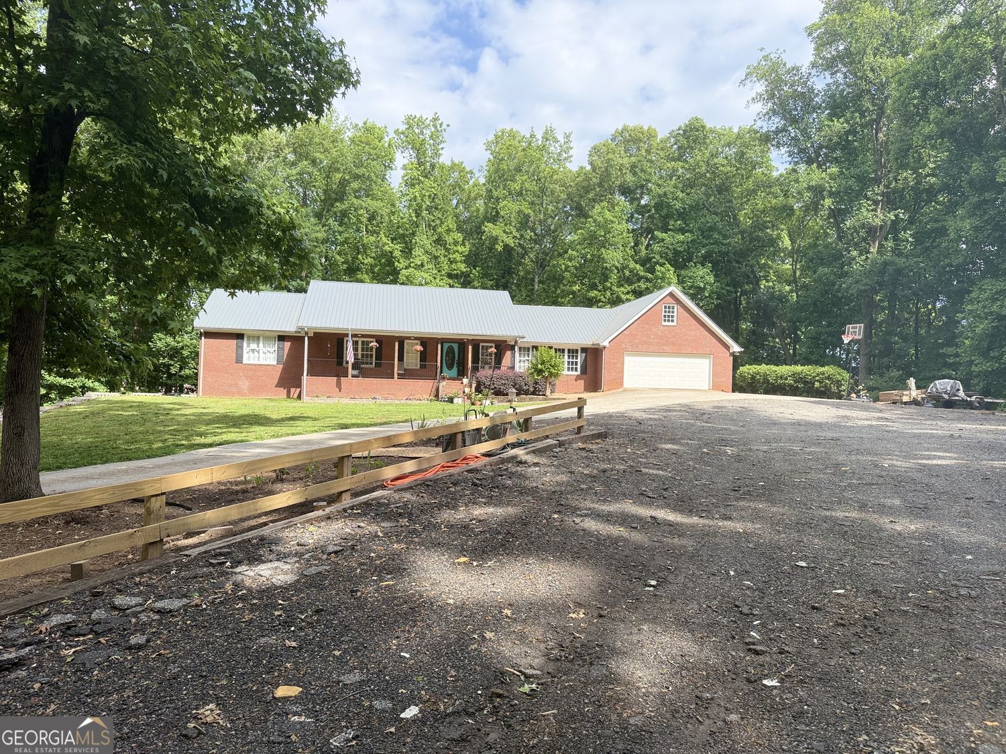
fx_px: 697
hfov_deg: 71.6
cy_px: 377
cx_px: 503
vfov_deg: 56.8
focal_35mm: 24
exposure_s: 1/2053
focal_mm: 6.76
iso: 100
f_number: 1.78
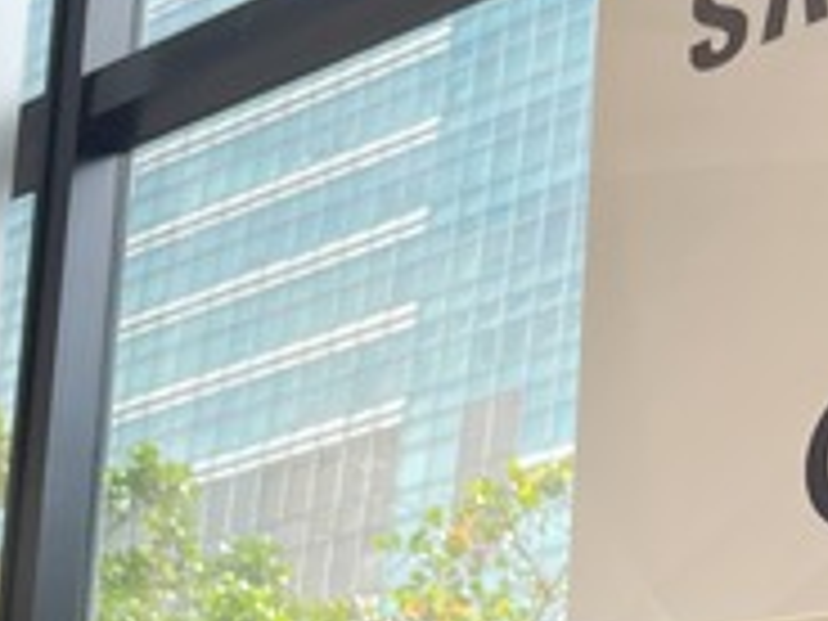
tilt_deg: +10.3
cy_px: 1148
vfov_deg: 13.0
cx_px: 688
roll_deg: -3.1
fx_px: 2440
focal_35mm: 102
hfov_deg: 19.0
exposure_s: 1/121
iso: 40
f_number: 1.6
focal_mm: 4.2
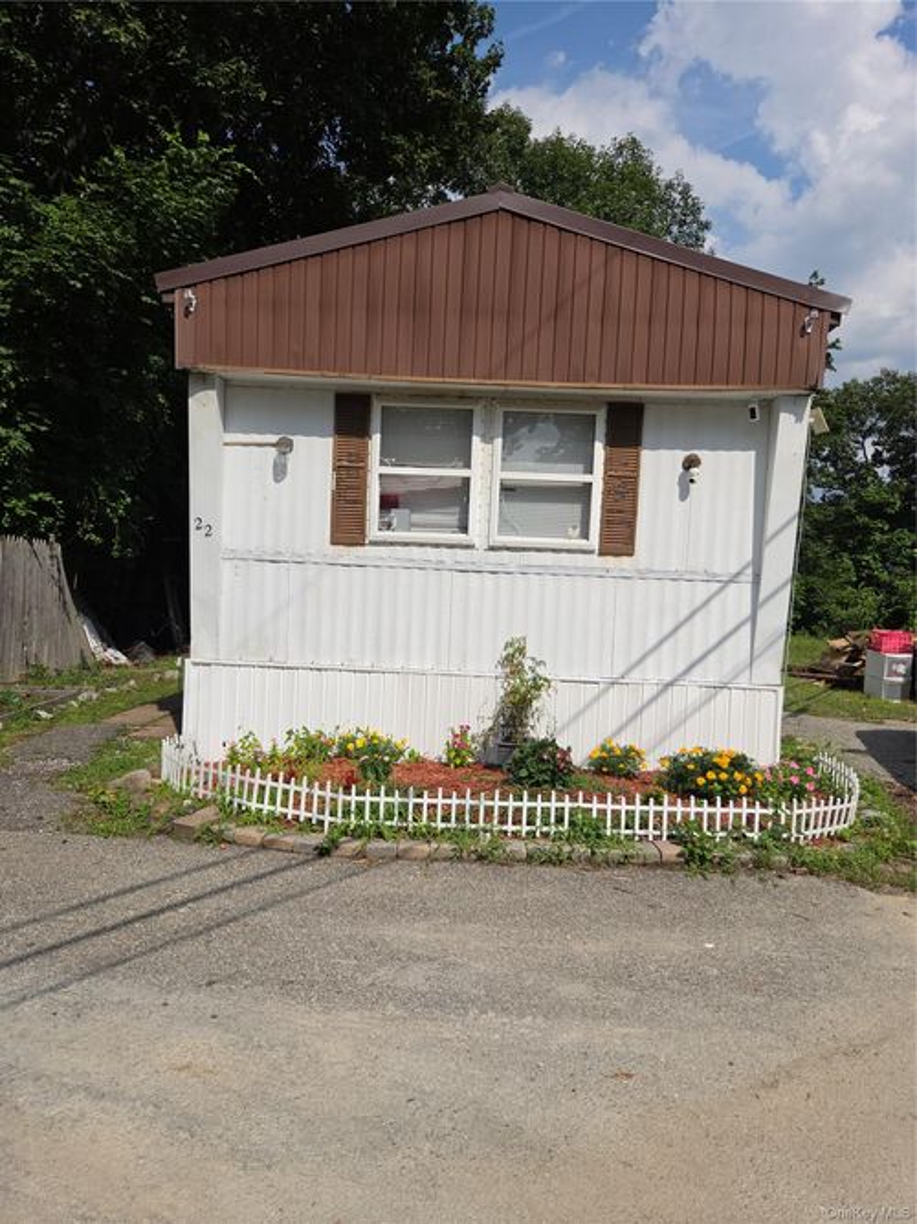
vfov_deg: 73.9
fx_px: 813
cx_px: 458
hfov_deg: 58.9
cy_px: 612
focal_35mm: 23
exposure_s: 1/2490
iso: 25
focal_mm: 5.4
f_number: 1.8
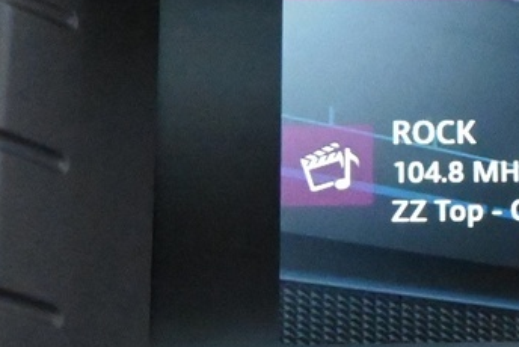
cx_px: 700
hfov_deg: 12.2
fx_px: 2343
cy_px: 308
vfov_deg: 8.4
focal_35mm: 162
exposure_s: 1/160
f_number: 4.2
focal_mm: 23
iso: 10000
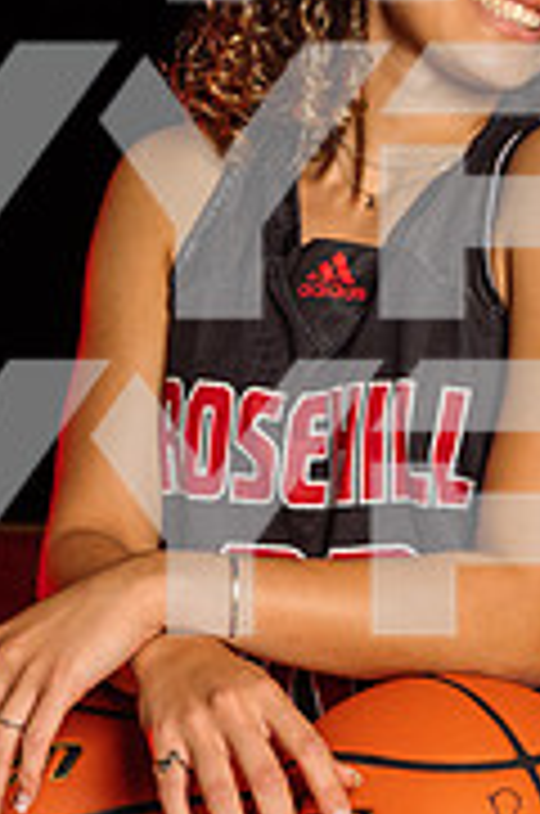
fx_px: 2981
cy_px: 184
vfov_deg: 15.5
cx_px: 328
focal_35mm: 132
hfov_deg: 10.3
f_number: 8
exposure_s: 1/250
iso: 250
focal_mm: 53
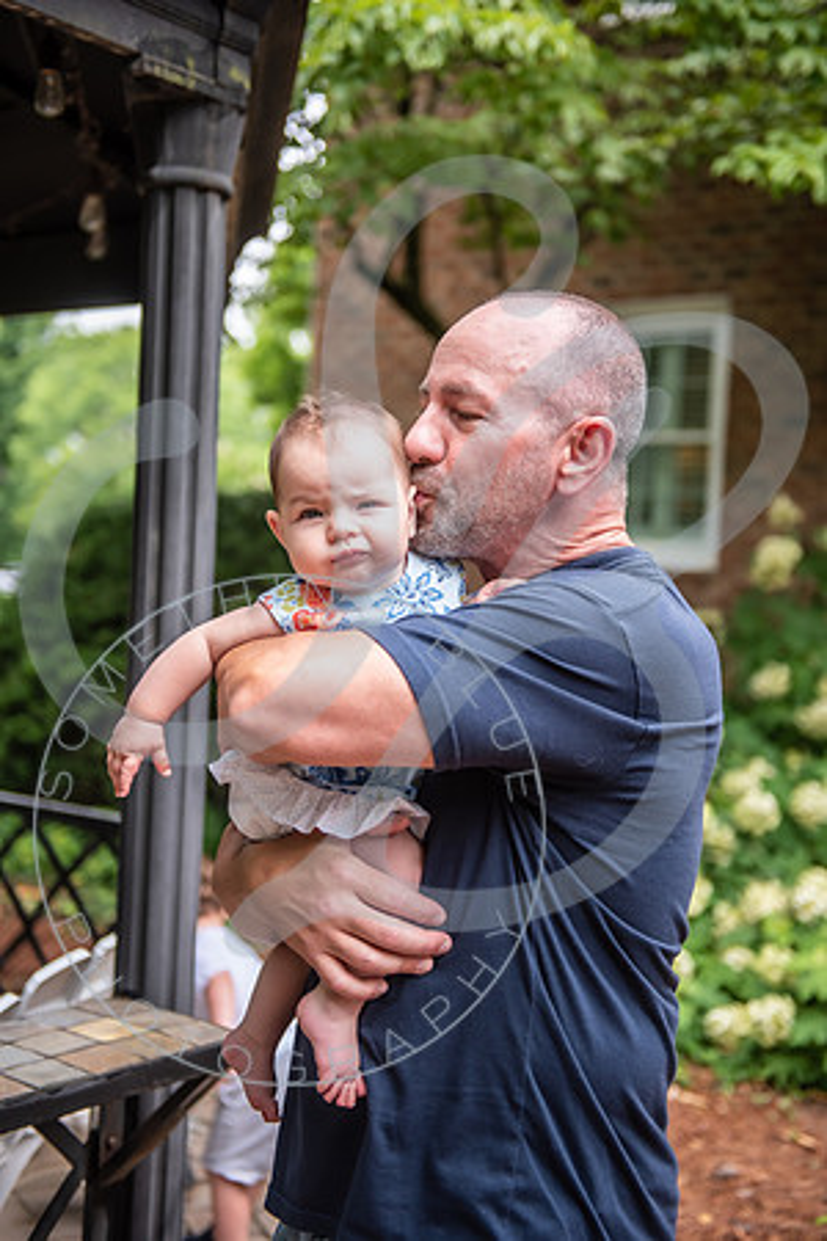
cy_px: 620
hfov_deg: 28.1
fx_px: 1654
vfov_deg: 41.1
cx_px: 414
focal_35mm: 48
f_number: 2.8
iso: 200
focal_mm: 48
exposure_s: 1/800
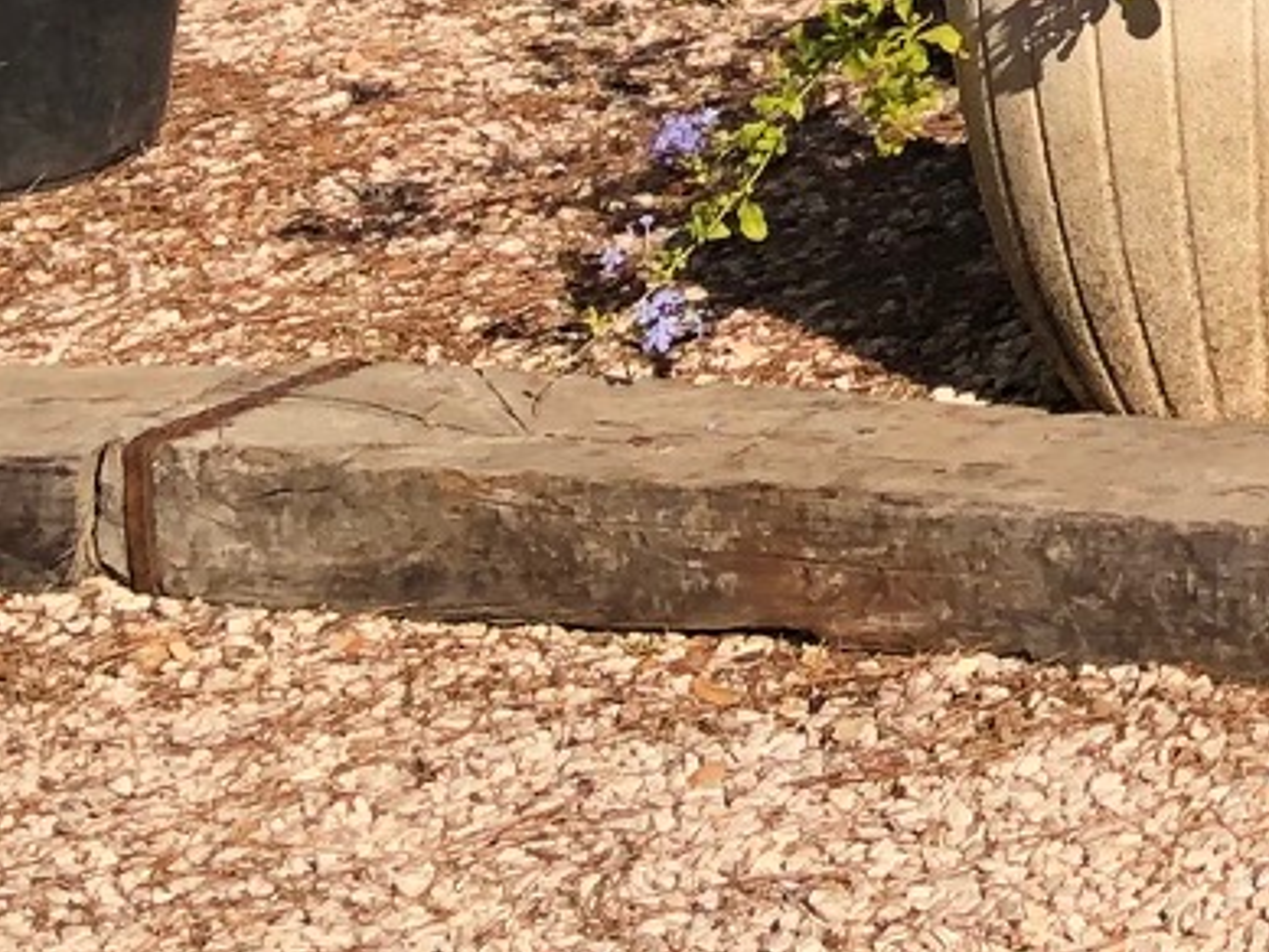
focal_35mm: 145
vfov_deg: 9.4
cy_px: -1157
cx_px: 3259
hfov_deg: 11.0
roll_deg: +0.9
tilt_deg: +0.9
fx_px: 5317
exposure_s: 1/1715
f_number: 1.8
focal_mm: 3.99
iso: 20
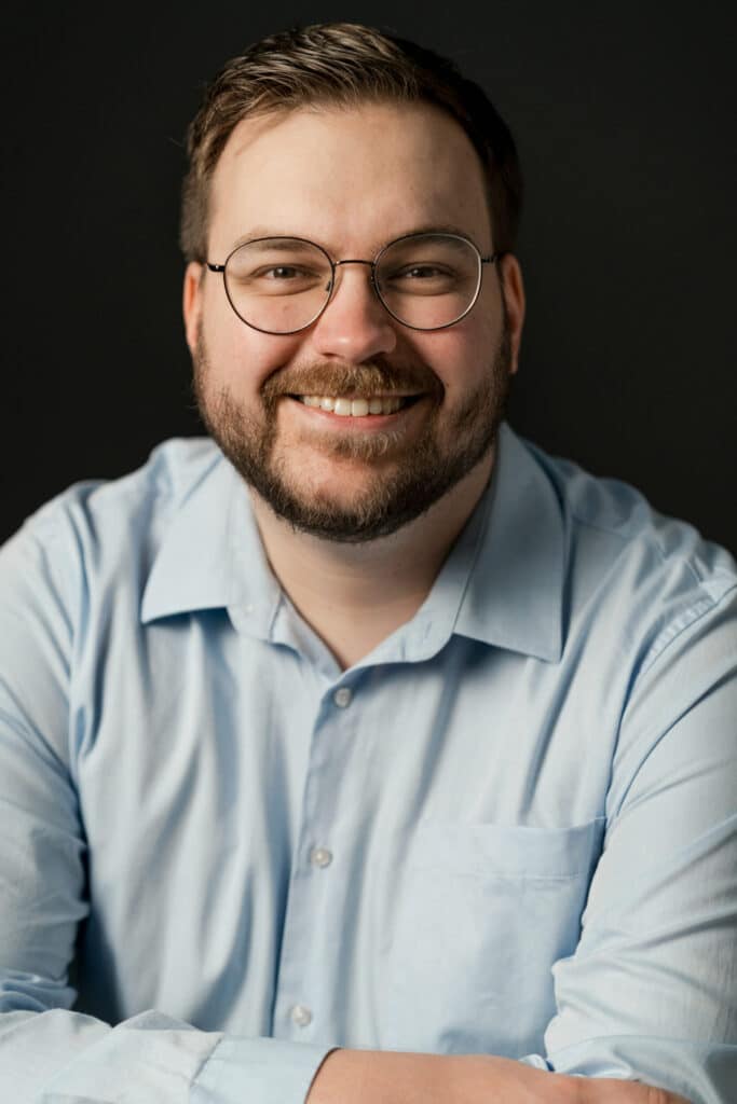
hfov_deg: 16.1
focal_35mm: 85
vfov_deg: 23.9
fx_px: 2609
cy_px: 552
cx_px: 368
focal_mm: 85
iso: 320
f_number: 2.2
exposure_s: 1/1000
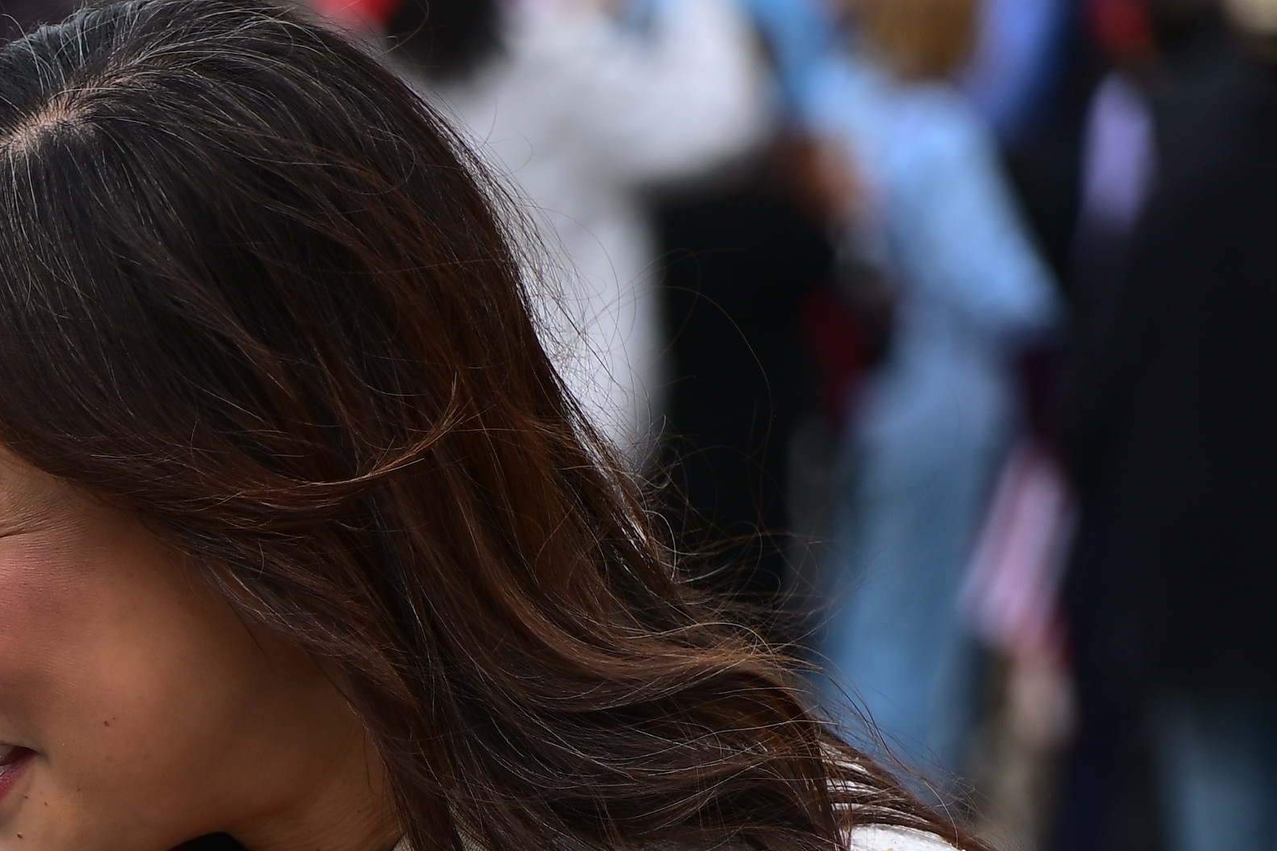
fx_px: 16740
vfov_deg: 2.9
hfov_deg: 4.3
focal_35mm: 472
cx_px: -670
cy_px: 1434
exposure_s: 1/1000
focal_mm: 120
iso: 125
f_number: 4
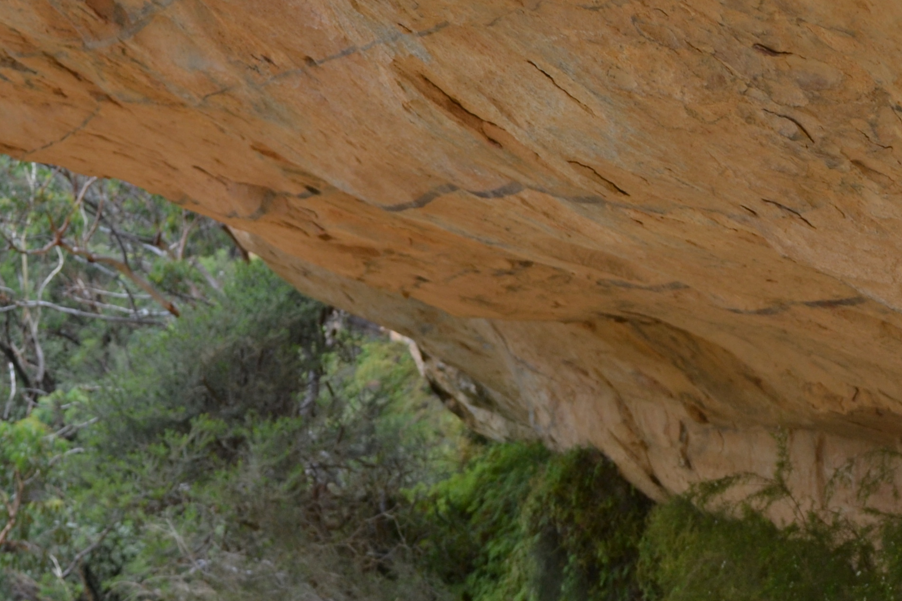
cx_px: 692
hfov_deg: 27.3
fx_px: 1829
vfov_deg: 17.9
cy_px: 678
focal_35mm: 73
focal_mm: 20
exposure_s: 1/125
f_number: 5.6
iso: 160
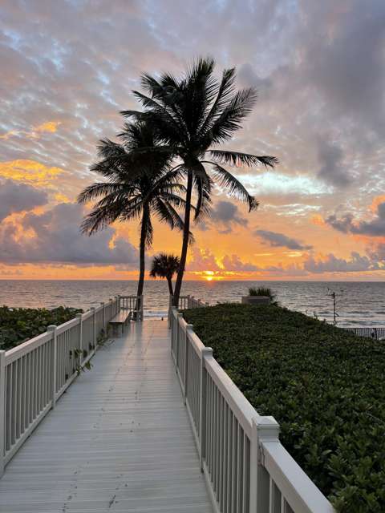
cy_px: 256
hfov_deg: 53.1
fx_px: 386
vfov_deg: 67.3
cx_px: 192
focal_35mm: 26
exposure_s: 1/121
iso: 32
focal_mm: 5.1
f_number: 1.6
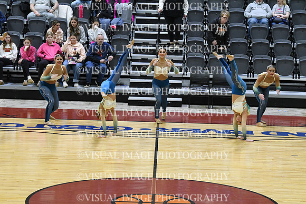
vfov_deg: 9.7
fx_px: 1207
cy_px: 102
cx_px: 153
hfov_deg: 14.4
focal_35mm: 142
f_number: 4
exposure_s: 1/500
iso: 6400
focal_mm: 95
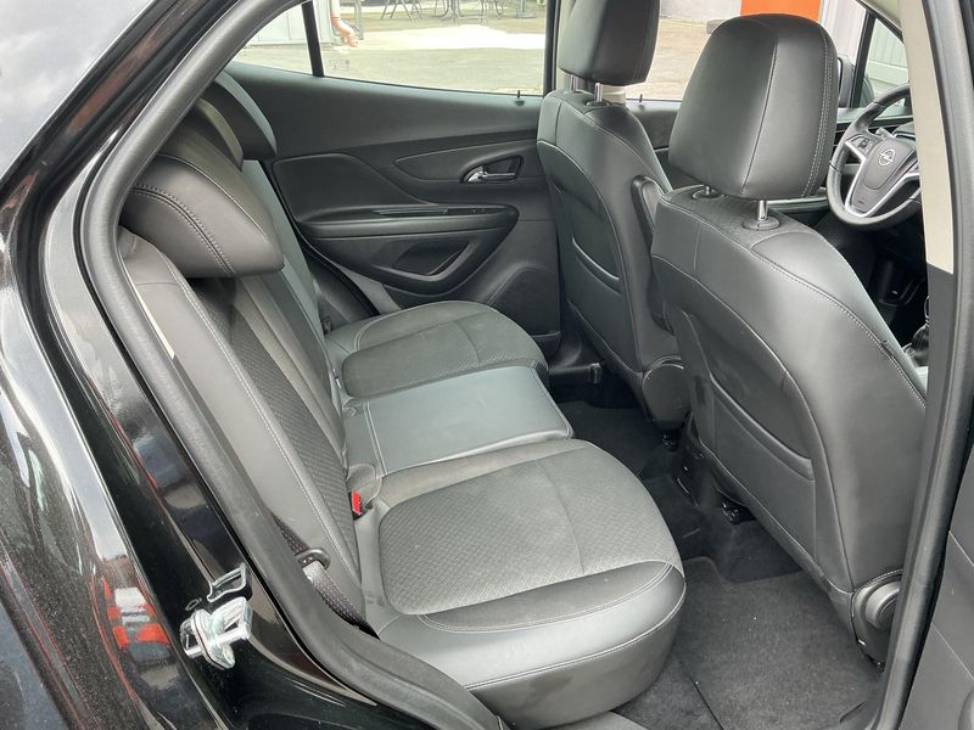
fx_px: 788
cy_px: 365
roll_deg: +0.2
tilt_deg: -24.9
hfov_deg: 63.4
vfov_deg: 49.7
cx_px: 487
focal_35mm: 28
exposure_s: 1/122
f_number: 1.8
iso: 64
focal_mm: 3
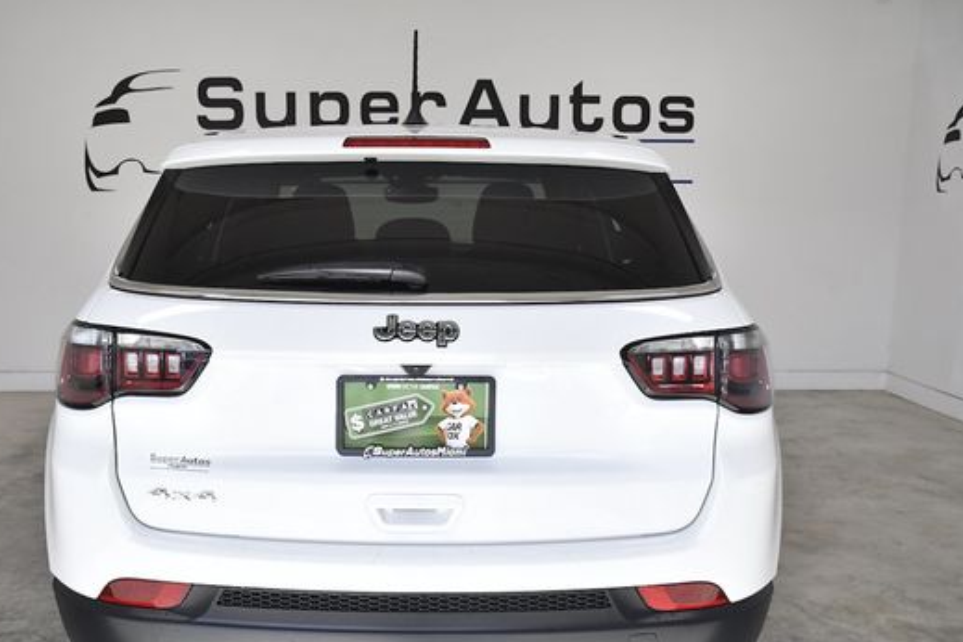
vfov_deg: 35.8
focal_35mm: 37
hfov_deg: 51.7
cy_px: 385
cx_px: 417
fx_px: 990
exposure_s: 1/2500
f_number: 4
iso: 1250
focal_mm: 20
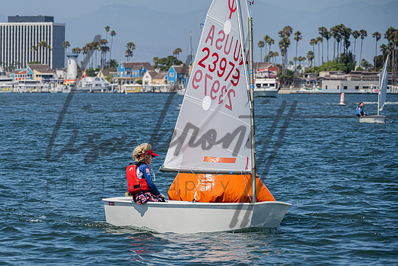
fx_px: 2340
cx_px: 127
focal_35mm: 212
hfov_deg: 9.7
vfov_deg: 6.5
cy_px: 179
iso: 250
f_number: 7.6
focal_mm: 155
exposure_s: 1/1000
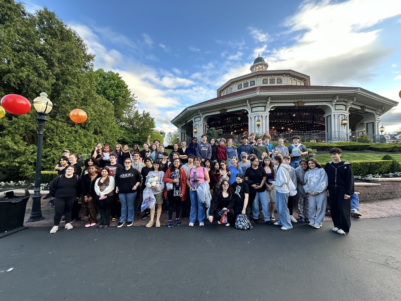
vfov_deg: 85.7
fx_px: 162
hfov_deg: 102.1
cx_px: 200
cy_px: 150
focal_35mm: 14
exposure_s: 1/115
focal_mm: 2.22
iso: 40
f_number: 2.2
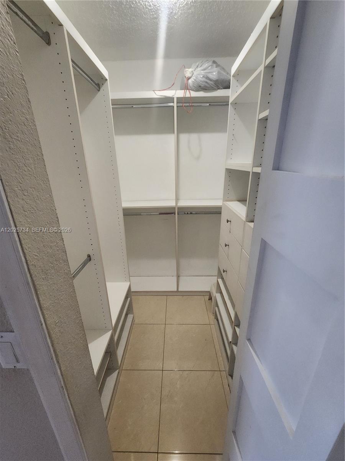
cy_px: 230
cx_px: 172
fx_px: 173
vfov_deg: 106.2
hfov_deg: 89.9
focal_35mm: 13
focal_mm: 2.2
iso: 250
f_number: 2.2
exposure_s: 1/60
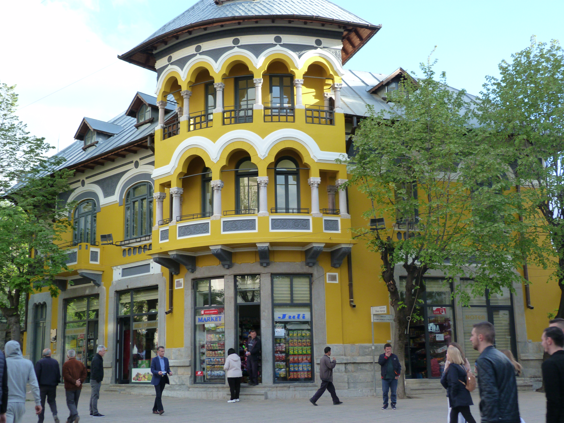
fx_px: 717
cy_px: 212
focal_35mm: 44
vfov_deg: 32.9
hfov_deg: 42.9
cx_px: 282
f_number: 3.2
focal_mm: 7.9
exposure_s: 1/125
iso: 125
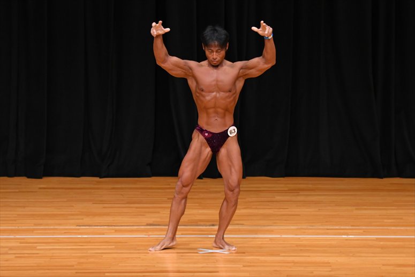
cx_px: 208
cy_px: 138
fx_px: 3111
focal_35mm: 270
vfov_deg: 5.1
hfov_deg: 7.6
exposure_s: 1/400
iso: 3200
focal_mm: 180
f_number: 5.6
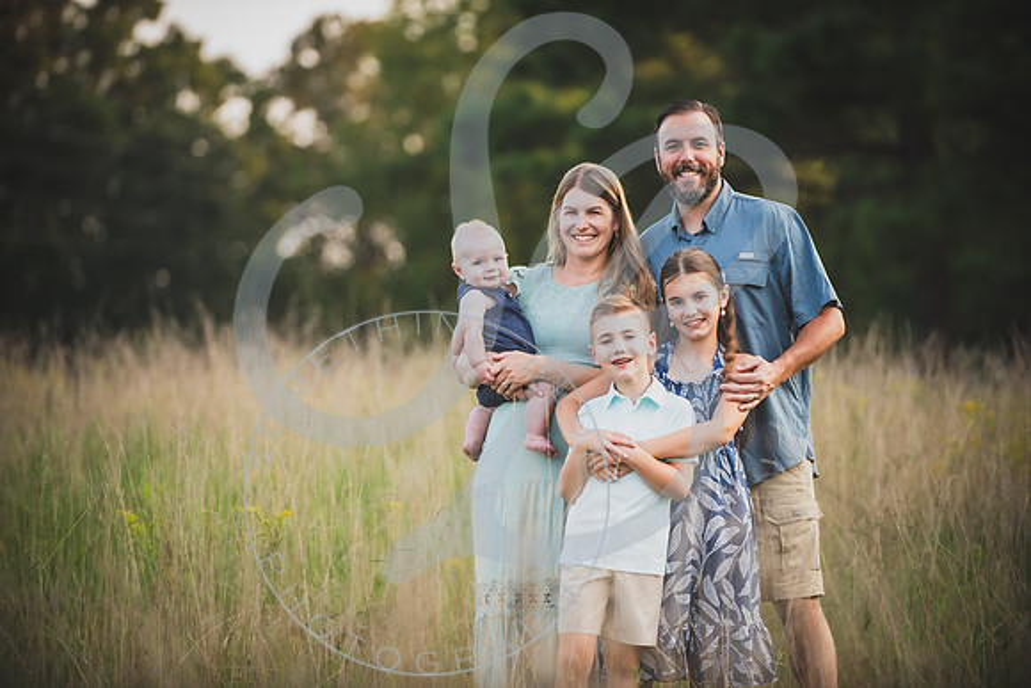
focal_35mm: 155
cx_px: 516
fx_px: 4440
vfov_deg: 8.9
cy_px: 344
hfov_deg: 13.2
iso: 500
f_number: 2.8
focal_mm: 155
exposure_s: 1/320
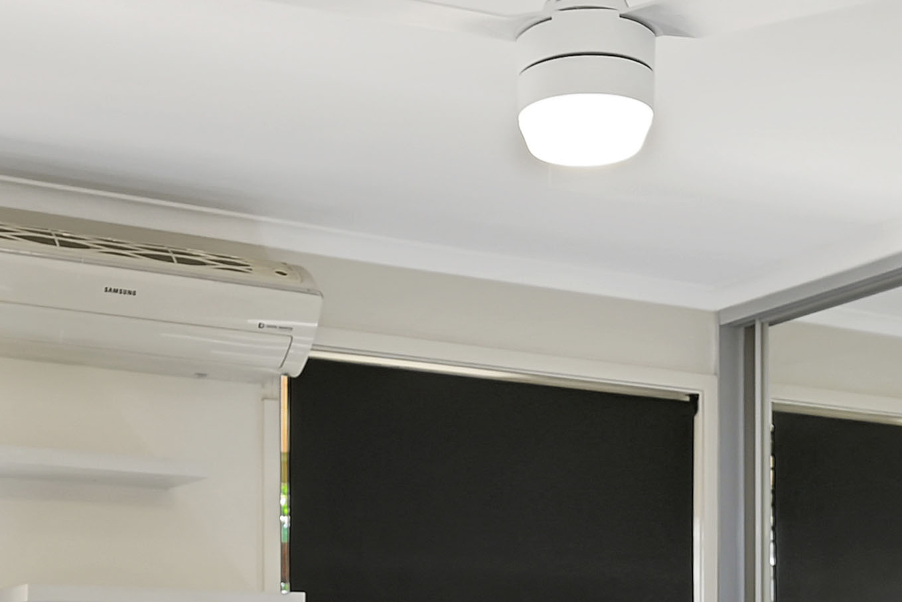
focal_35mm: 62
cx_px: 484
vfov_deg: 20.0
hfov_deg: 32.4
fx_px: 1554
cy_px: 796
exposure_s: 1/50
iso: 100
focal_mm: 14
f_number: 4.5
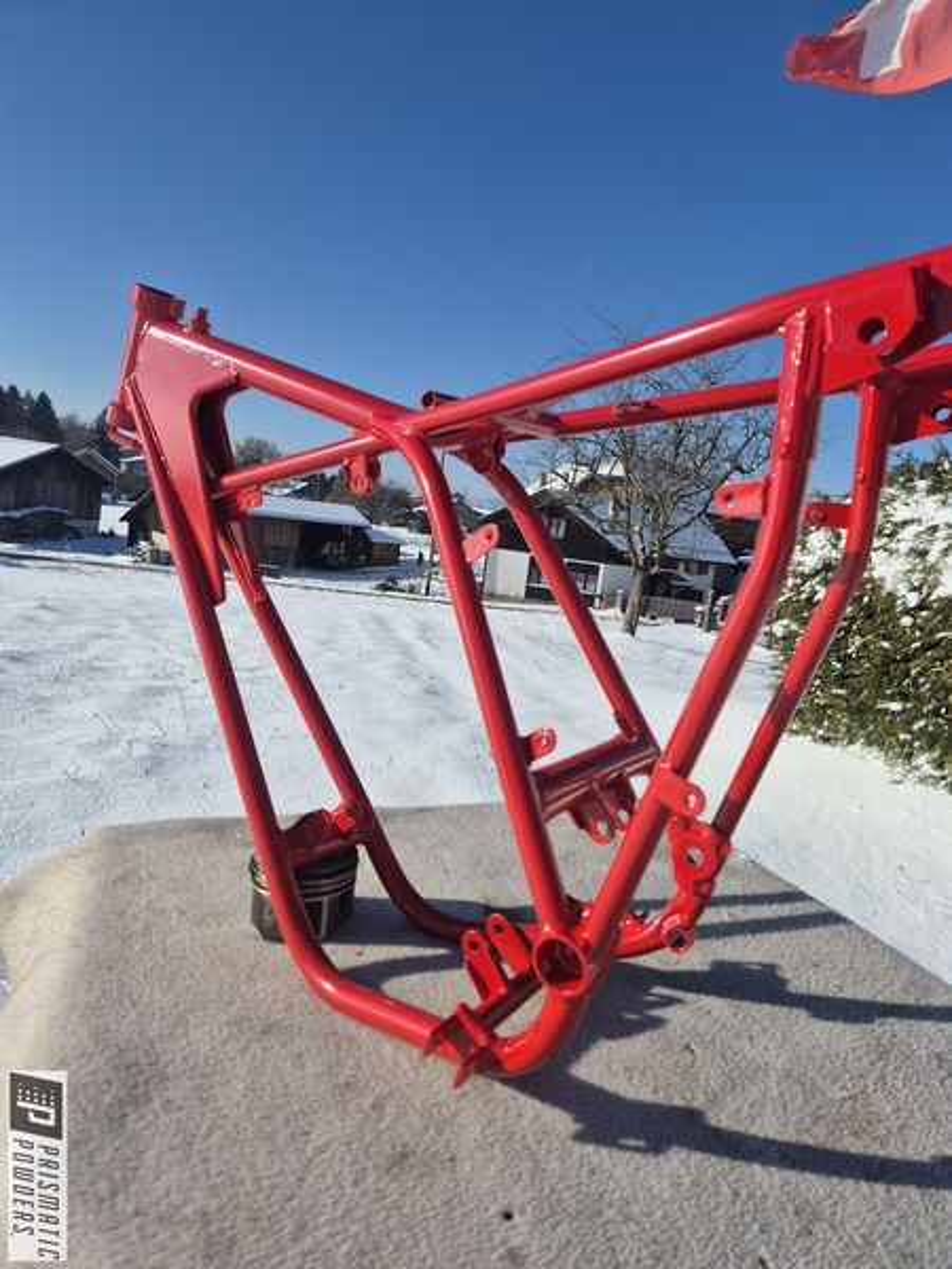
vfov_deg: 73.9
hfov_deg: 58.9
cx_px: 476
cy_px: 634
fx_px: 843
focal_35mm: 23
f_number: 1.8
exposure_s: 1/3288
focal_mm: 5.4
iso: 25
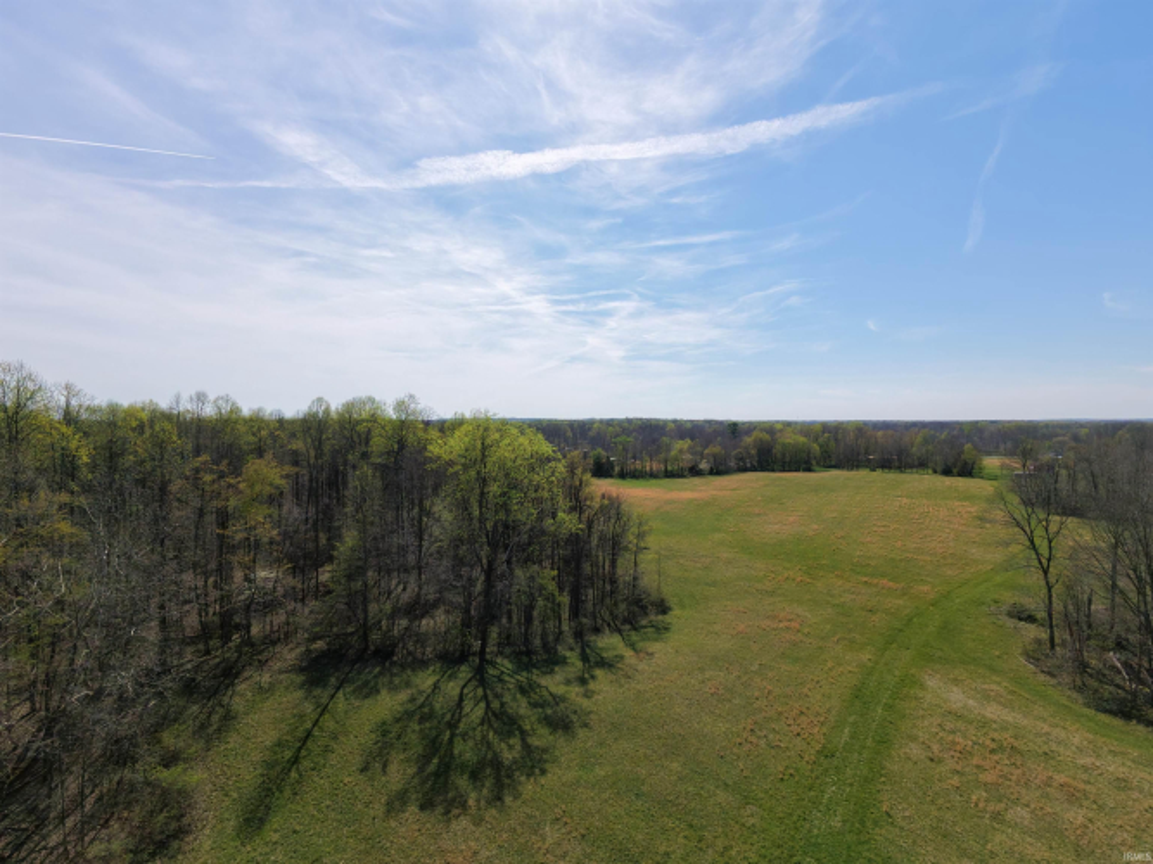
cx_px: 576
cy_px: 432
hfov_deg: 94.5
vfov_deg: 78.1
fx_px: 533
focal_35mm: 16
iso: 330
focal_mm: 3.05
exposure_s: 1/3200
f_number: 2.2
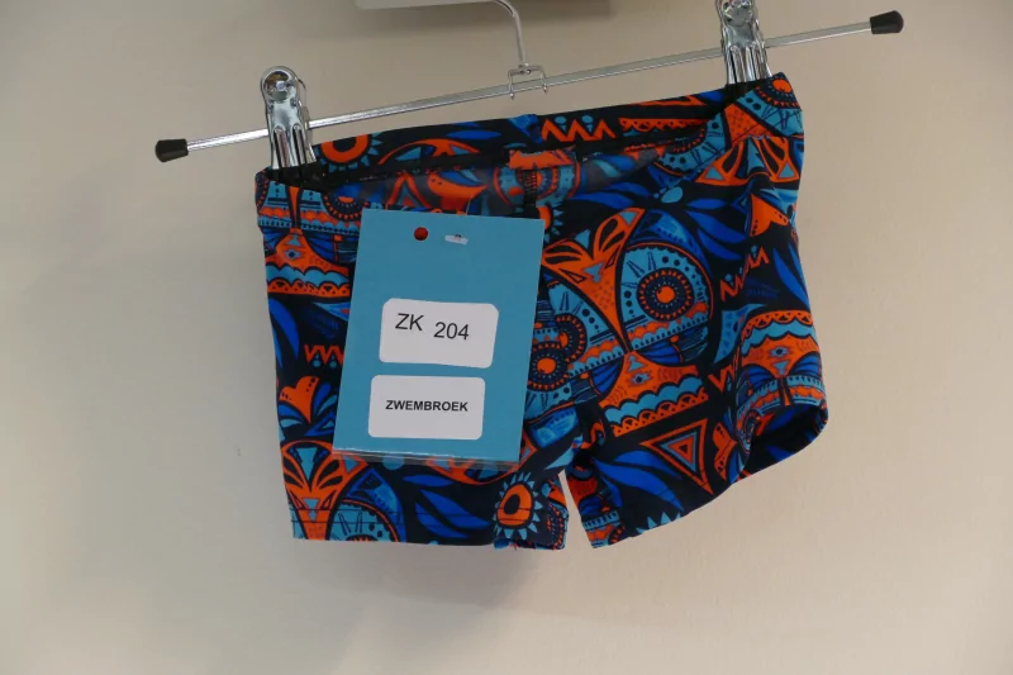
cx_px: 506
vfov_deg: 9.9
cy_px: 338
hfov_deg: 14.8
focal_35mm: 139
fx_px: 3910
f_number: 3.9
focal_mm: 50.69
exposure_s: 1/60
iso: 1600
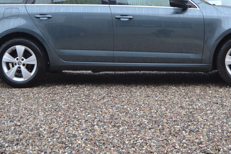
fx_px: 423
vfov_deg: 20.4
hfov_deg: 30.5
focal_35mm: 66
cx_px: 124
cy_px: 31
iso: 400
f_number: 4.5
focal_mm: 24
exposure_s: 1/80
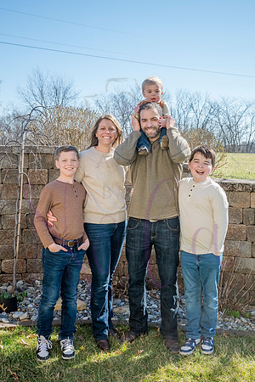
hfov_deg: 26.8
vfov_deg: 39.4
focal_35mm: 50
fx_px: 534
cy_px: 191
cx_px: 152
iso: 400
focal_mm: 33.5
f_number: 7.1
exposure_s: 1/640
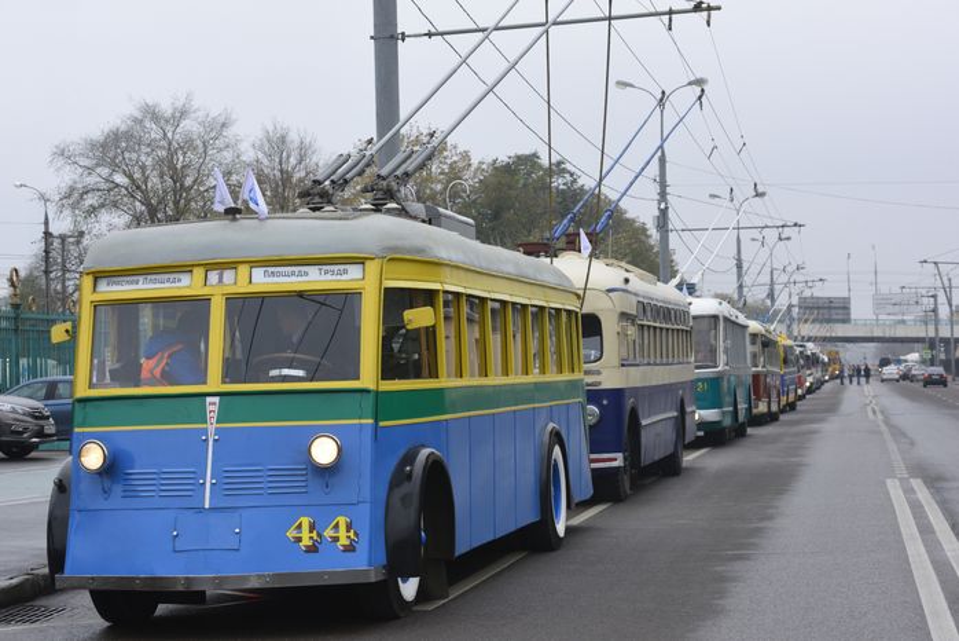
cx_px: 480
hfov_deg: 25.4
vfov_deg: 17.1
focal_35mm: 80
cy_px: 320
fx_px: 2132
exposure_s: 1/400
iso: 1000
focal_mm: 80
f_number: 8
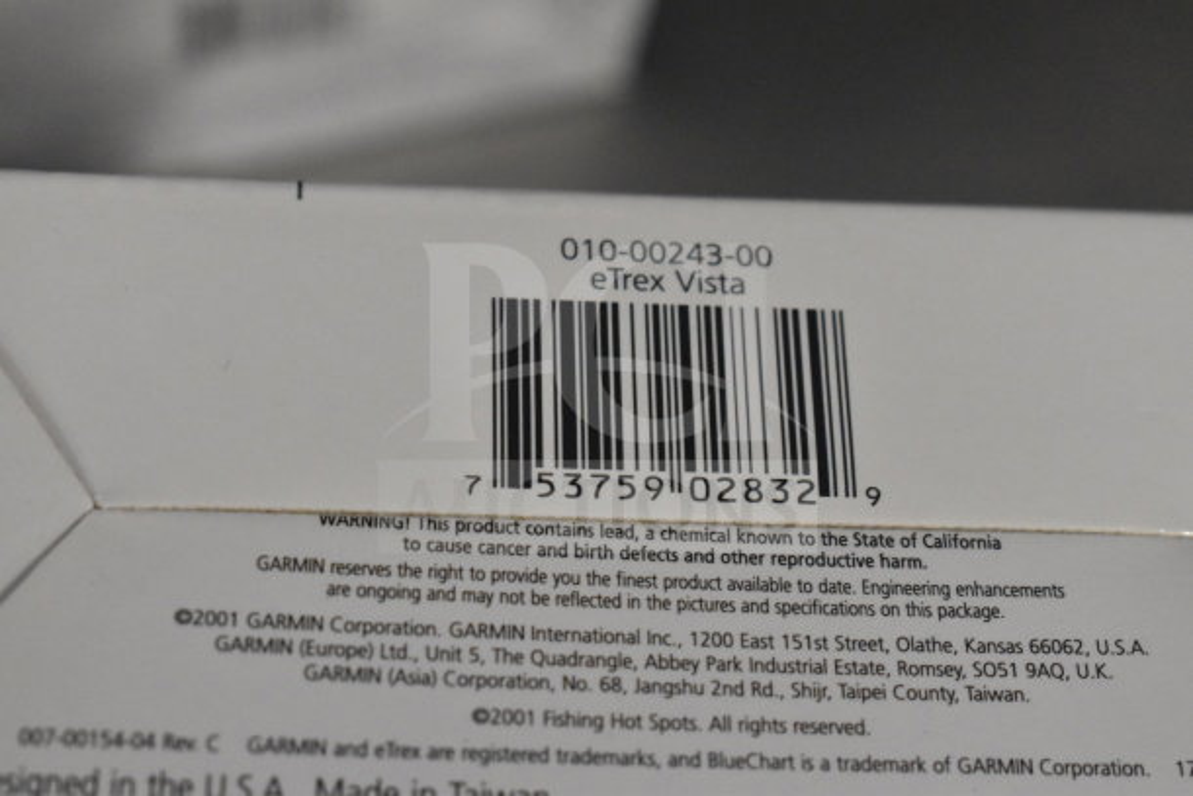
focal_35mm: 82
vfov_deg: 16.6
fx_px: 2734
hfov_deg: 24.6
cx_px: 596
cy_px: 398
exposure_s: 1/100
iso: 6400
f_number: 5.6
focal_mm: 55
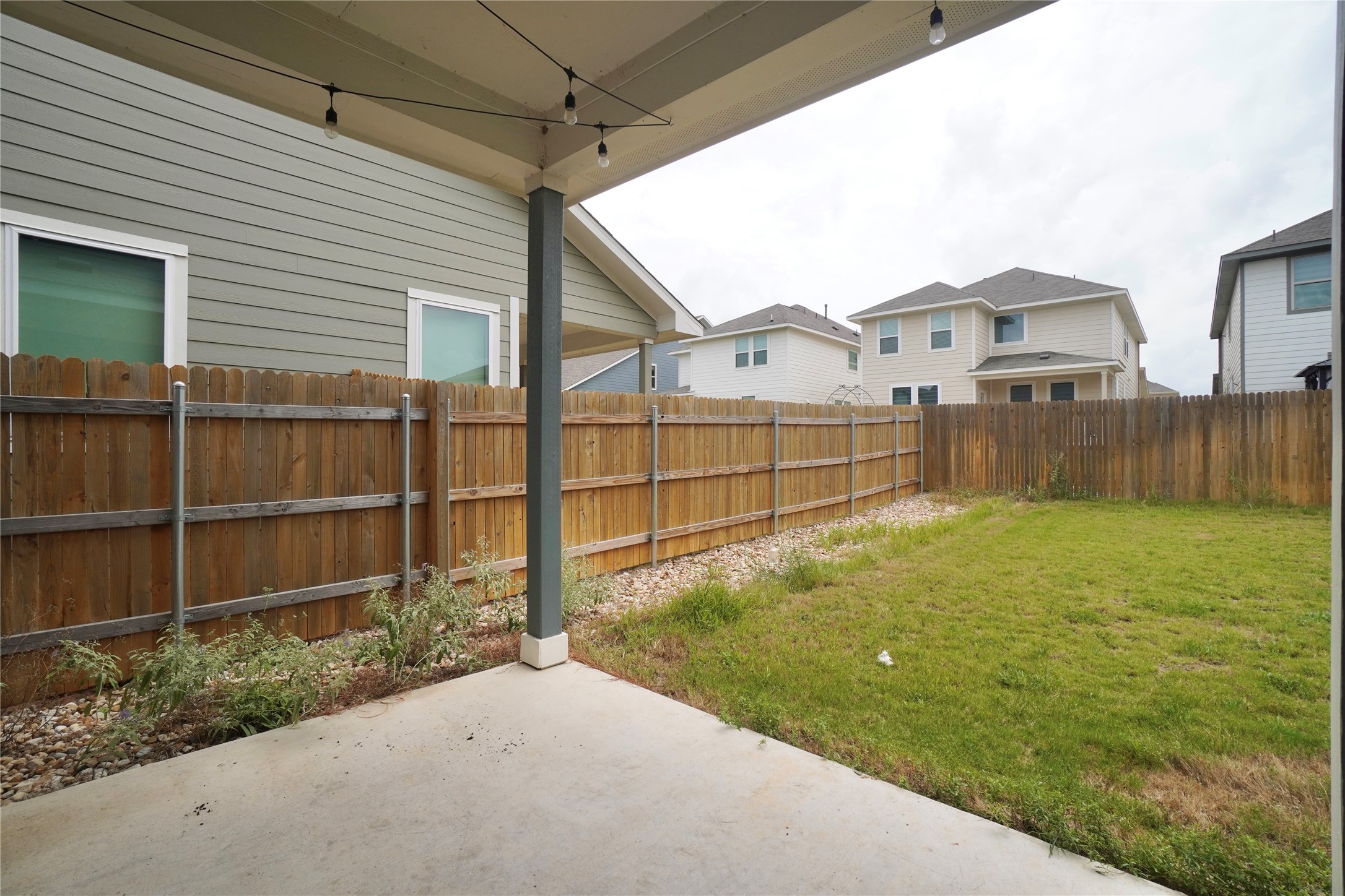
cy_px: 448
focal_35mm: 15
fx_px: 560
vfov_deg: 77.3
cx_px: 672
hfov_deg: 100.4
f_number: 9
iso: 250
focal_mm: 10
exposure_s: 1/400
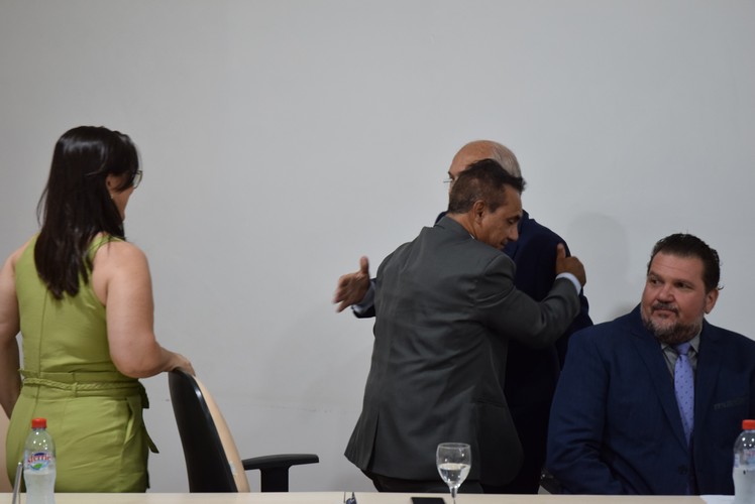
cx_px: 378
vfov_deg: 16.6
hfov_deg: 24.6
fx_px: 1731
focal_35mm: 82
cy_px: 252
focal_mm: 55
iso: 560
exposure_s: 1/60
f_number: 4.5
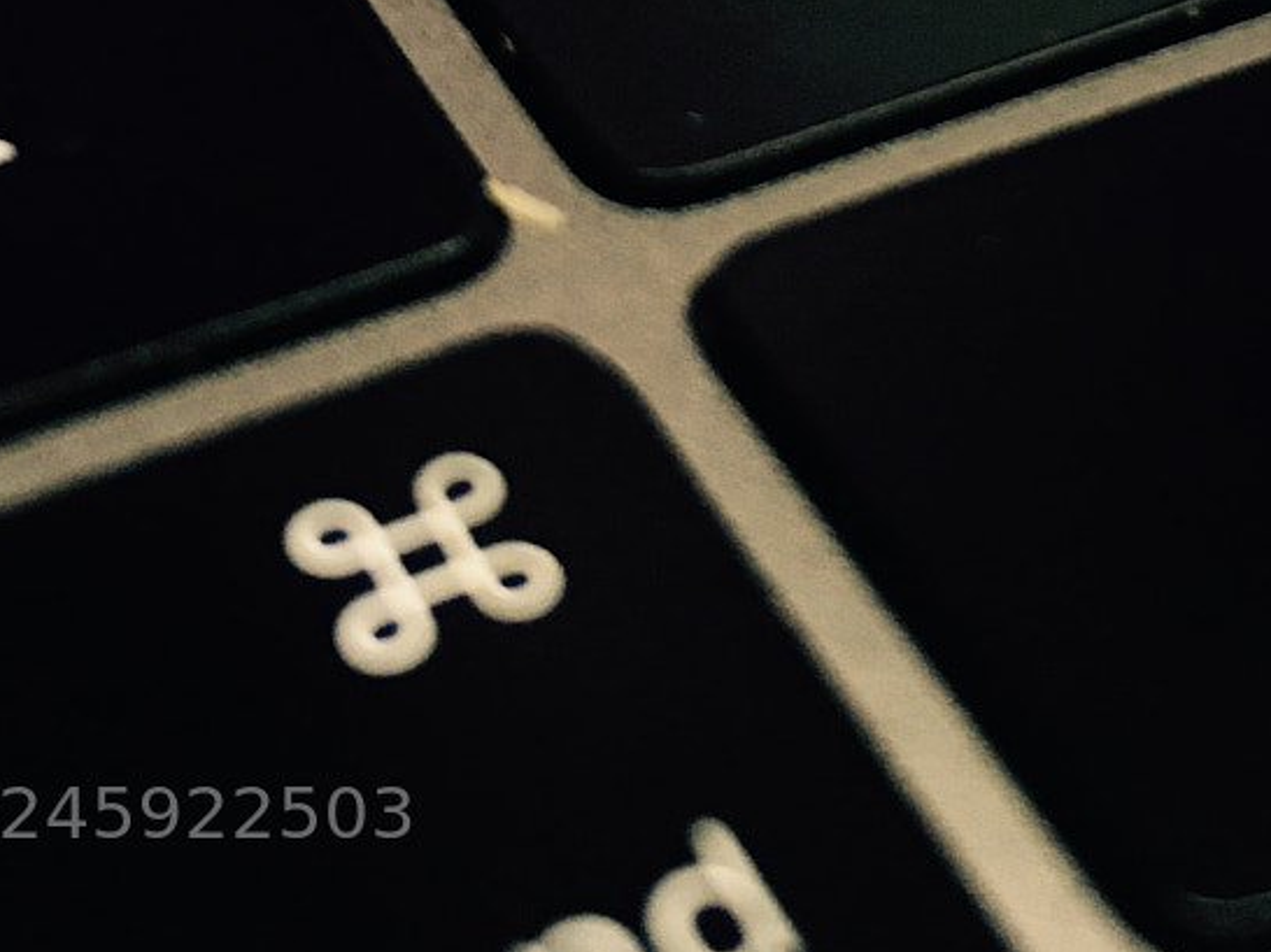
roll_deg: -5.3
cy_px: -400
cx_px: 1057
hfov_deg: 22.6
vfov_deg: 16.1
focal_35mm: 85
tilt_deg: -31.7
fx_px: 3120
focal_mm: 4.15
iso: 160
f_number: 2.2
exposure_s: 1/33
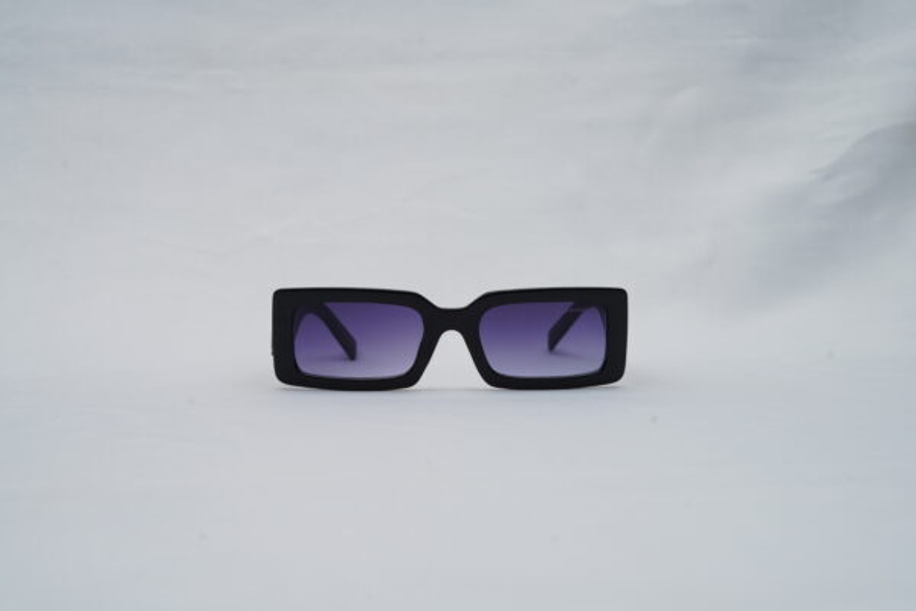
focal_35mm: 50
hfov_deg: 39.6
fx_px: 1272
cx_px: 458
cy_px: 306
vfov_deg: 27.0
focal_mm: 50
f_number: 9
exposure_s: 1/160
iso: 100
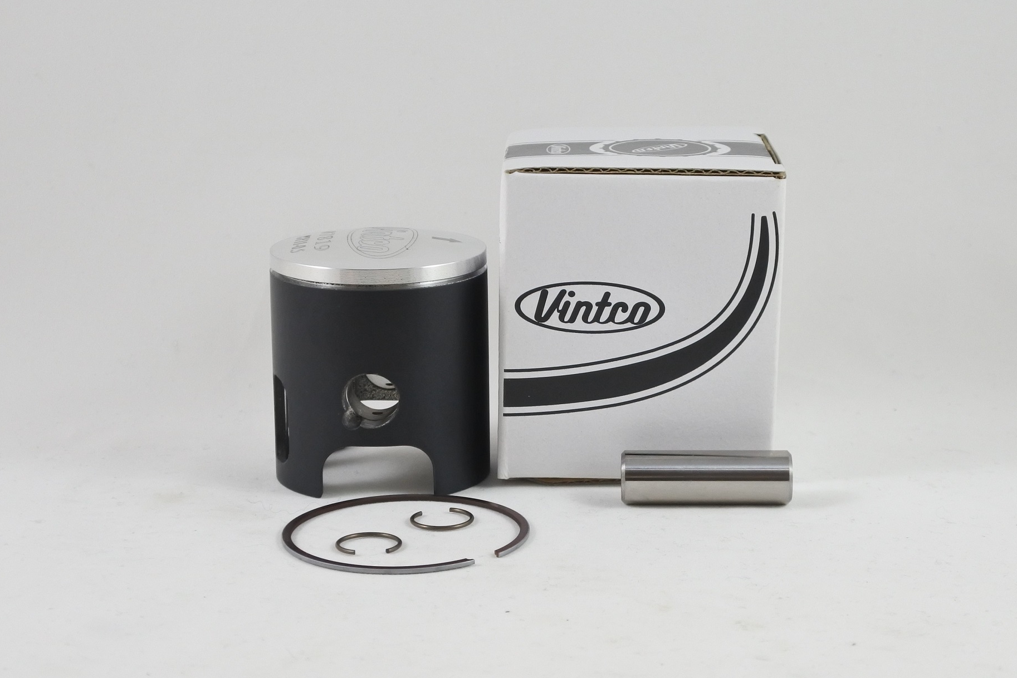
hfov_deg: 40.3
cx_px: 500
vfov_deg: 27.5
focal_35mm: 49
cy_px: 336
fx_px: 1384
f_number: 4.5
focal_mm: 18
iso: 400
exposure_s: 1/125
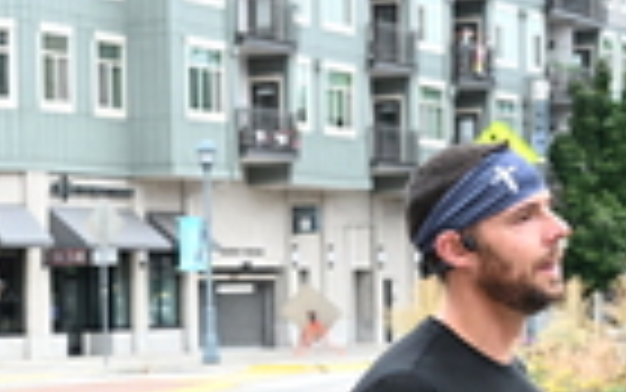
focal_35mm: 133
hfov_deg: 15.2
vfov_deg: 9.8
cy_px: 412
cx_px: -126
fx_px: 2270
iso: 2000
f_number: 4
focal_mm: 33
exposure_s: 1/640
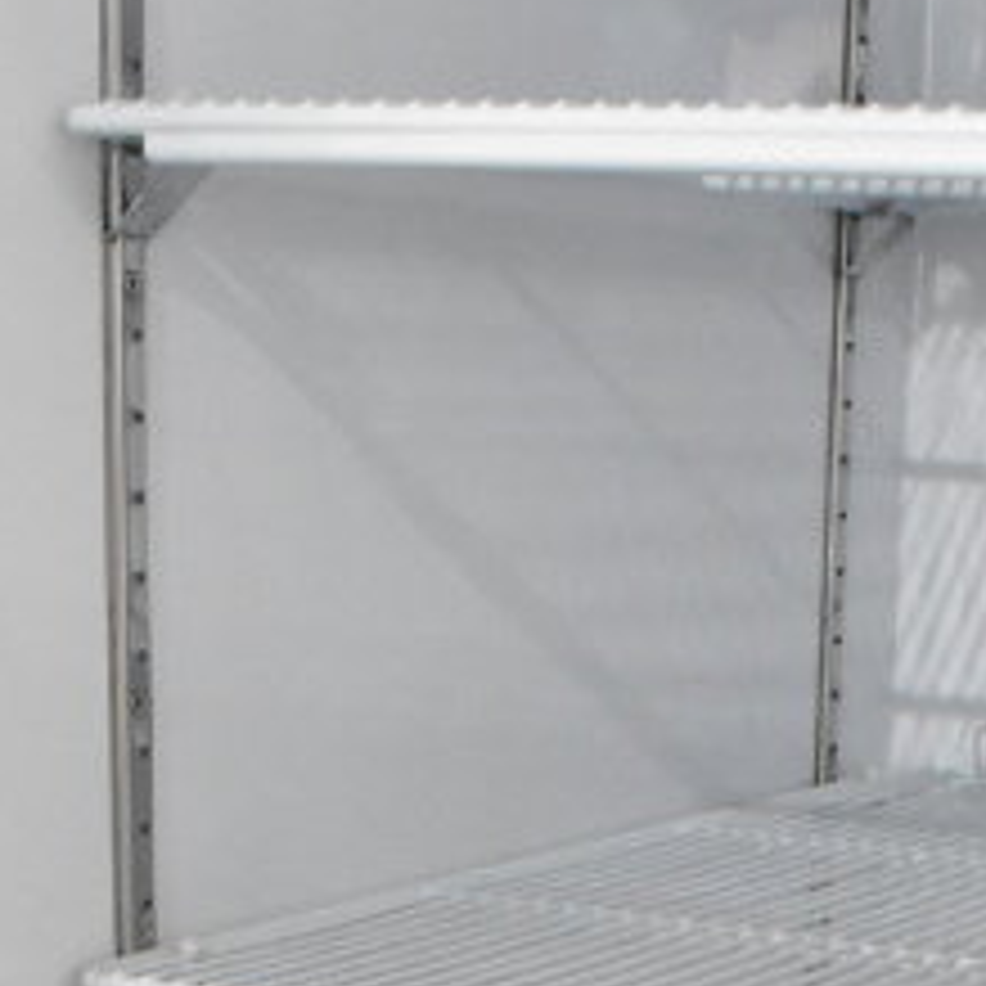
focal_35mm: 96
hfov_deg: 17.8
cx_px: 923
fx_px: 3094
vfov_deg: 16.8
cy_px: 1375
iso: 6400
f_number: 6.3
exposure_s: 1/160
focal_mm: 18
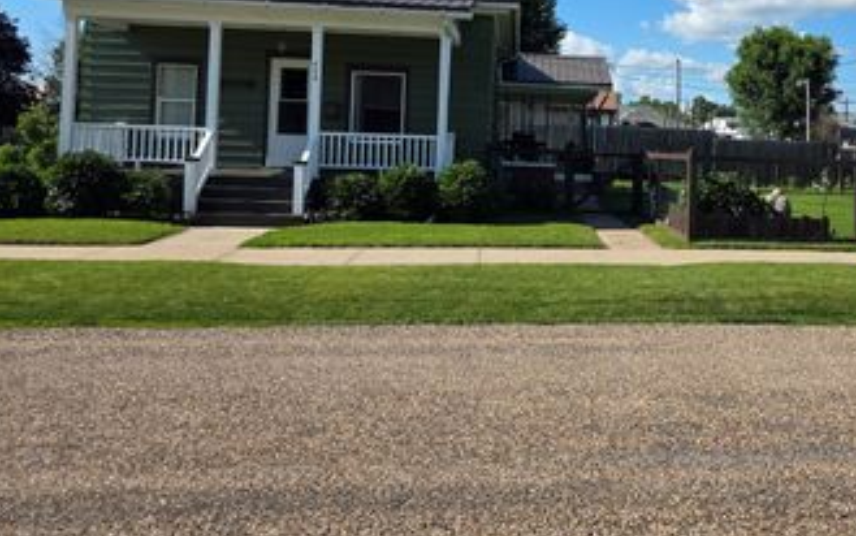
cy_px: 134
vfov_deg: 33.8
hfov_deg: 50.9
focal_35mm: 37
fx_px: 864
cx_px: 624
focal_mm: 6.3
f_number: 1.7
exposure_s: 1/6150
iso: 80
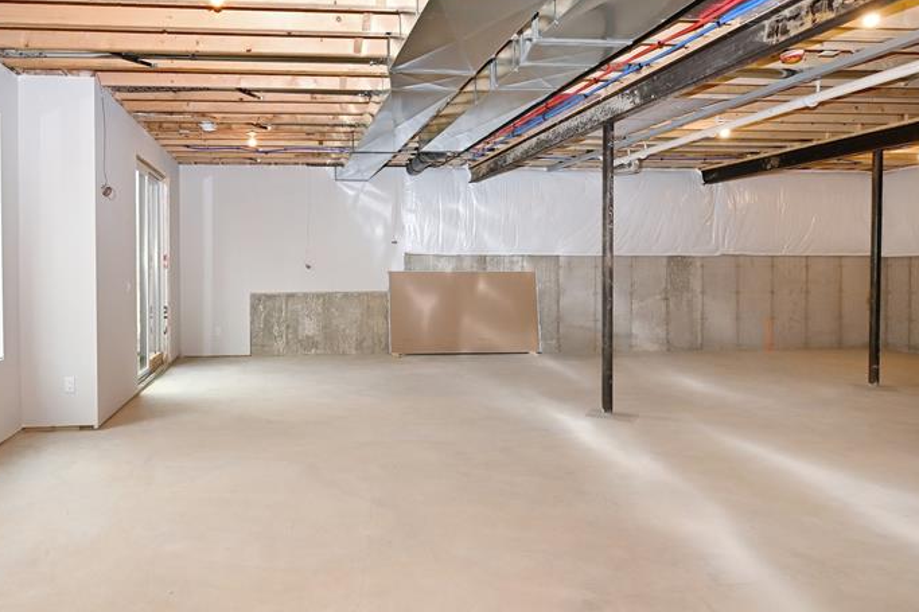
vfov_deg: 59.3
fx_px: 536
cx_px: 348
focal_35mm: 21
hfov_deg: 79.8
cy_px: 339
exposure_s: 1/60
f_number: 8
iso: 800
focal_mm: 14
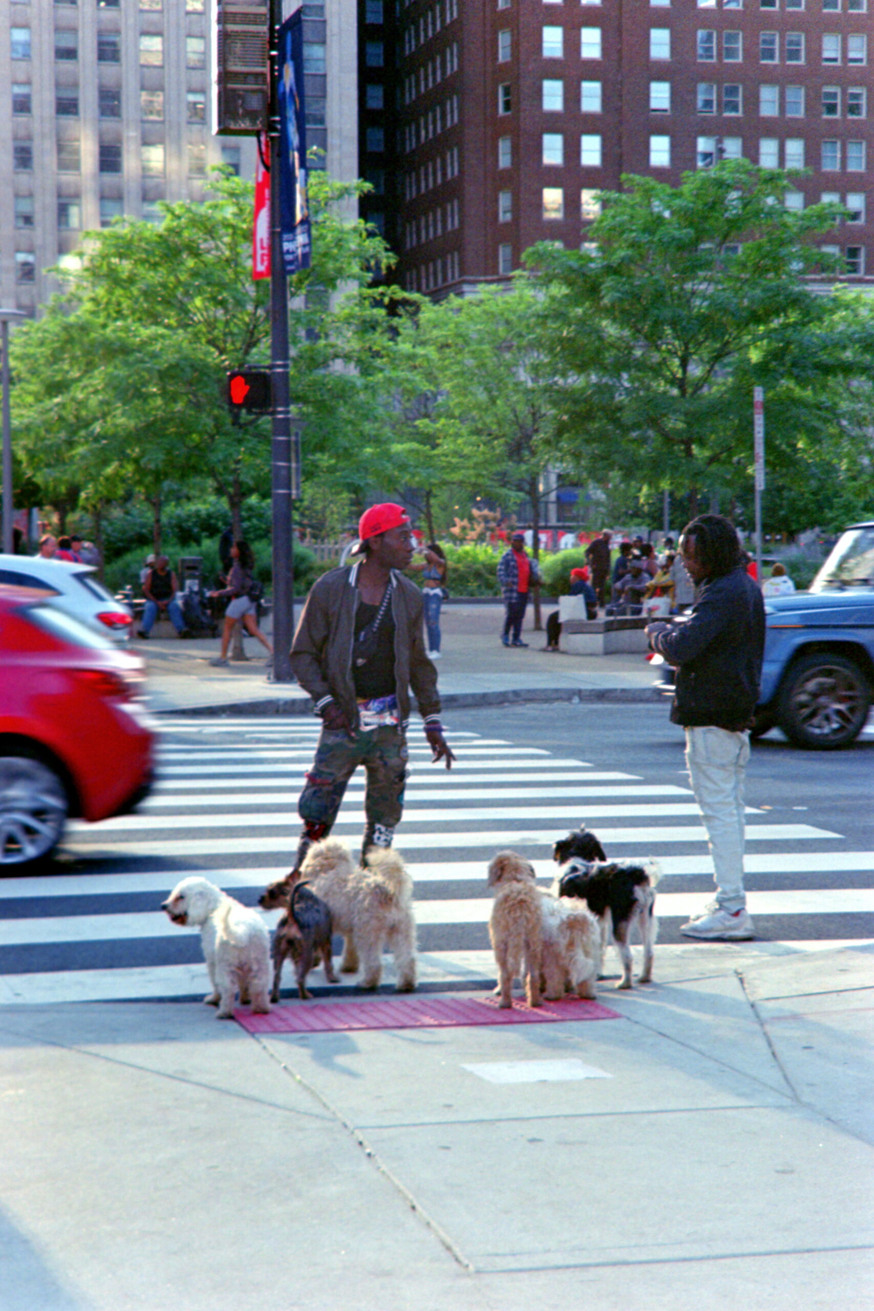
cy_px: 656
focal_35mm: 105
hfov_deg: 13.0
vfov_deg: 19.5
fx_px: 3823
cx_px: 437
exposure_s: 1/125
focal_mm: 105
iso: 100
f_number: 8
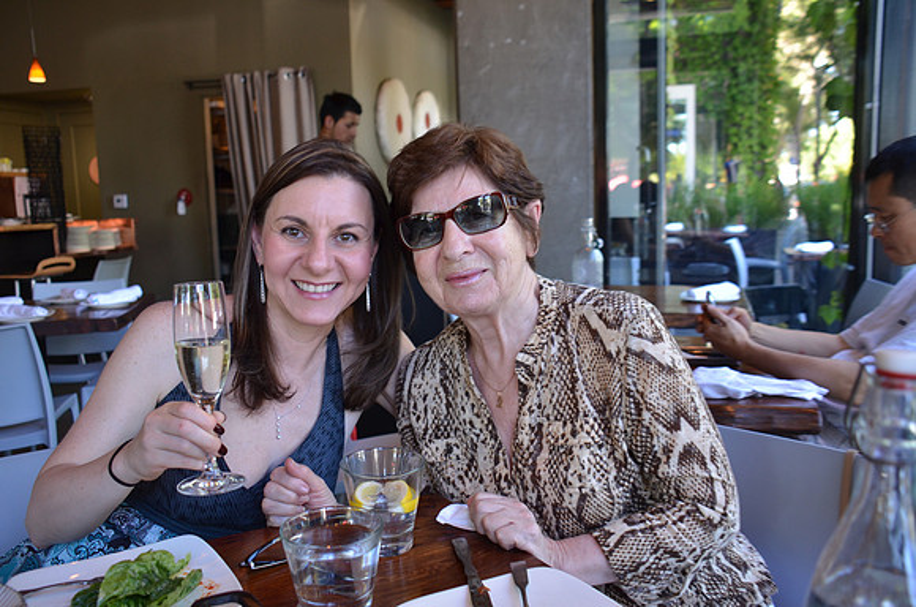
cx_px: 458
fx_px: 800
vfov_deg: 41.5
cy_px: 304
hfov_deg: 59.6
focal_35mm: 32
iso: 400
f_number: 4.5
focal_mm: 21
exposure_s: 1/80
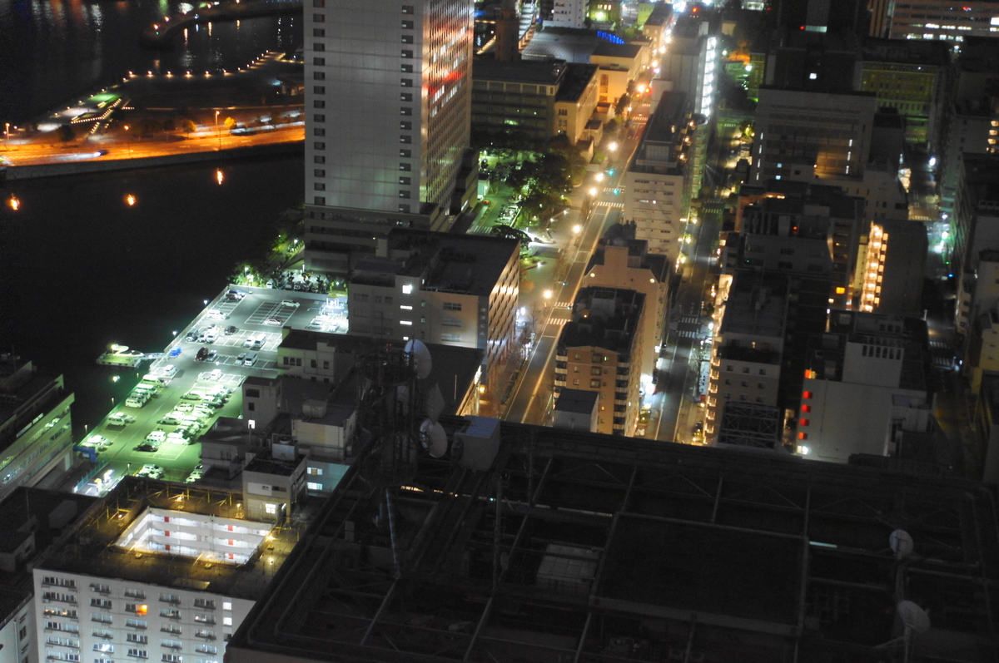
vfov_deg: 25.7
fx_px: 1455
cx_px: 500
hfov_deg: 37.9
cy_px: 332
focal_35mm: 52
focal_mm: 35
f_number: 4.5
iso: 6400
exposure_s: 1/6
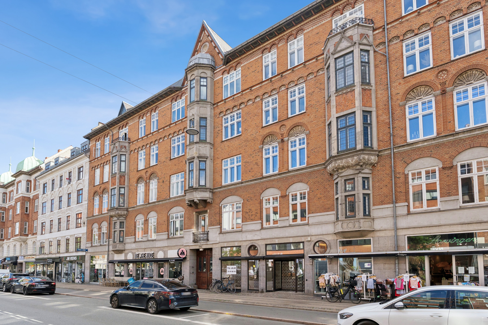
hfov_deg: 85.4
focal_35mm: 20
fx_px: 264
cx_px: 244
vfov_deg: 63.2
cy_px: 162
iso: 400
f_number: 7.1
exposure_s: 1/640
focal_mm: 13
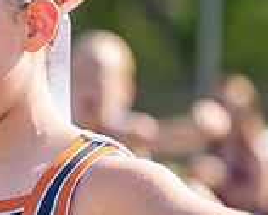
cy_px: 119
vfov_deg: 8.4
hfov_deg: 10.4
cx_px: -14
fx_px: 1462
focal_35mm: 184
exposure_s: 1/2500
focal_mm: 50
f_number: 1.2
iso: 100
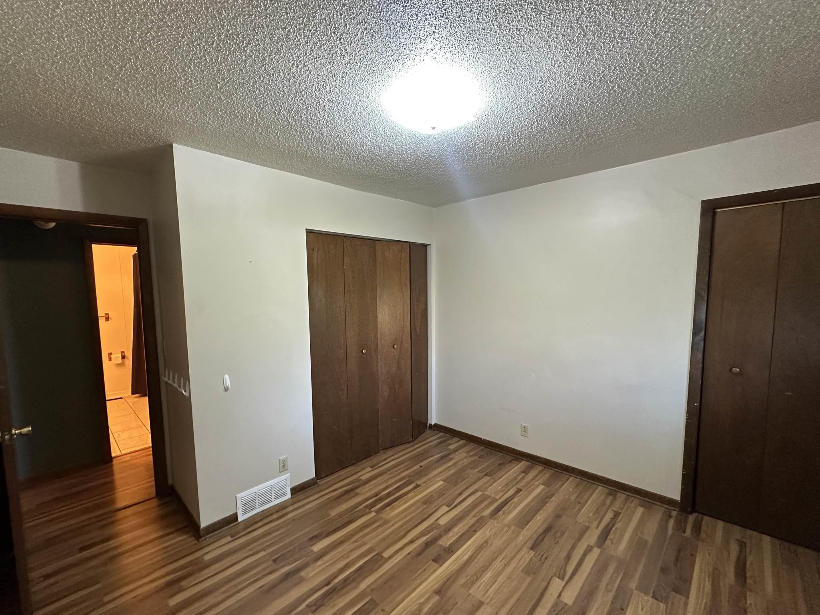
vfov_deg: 81.7
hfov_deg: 98.1
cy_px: 323
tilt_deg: -5.2
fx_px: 355
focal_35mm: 15
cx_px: 388
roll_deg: +0.9
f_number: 2.2
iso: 500
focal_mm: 2.22
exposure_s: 1/60
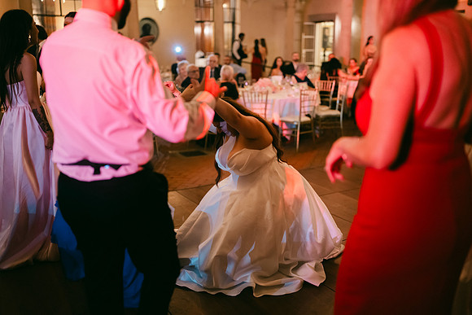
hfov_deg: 54.4
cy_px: 158
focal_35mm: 35
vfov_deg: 37.9
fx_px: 459
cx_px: 236
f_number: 1.2
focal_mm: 35
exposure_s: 1/125
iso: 1400
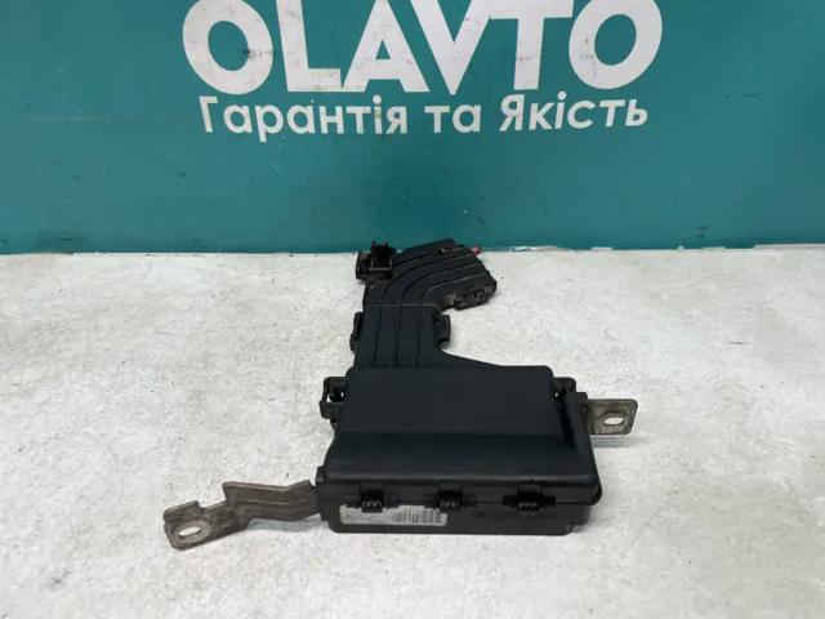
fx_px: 620
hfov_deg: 67.3
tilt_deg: -34.3
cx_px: 412
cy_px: 310
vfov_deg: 53.1
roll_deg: +3.6
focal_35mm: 26
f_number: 1.6
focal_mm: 4.2
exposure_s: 1/100
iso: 100
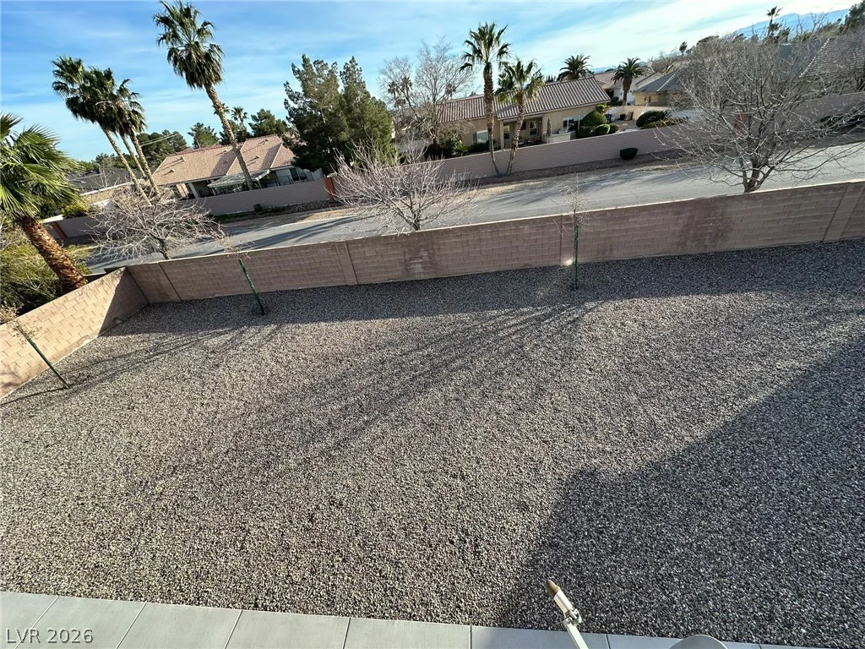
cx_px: 432
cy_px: 324
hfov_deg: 102.1
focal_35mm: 14
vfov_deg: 85.7
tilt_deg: -31.1
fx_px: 350
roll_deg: +10.2
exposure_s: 1/694
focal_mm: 2.22
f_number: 2.2
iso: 40
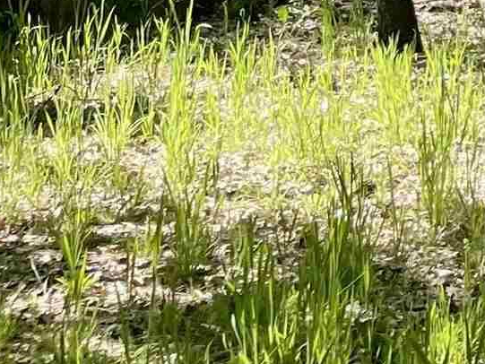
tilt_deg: -1.4
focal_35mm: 142
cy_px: -394
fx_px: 1990
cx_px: 1368
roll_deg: -0.1
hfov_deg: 10.6
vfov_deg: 9.7
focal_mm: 5.1
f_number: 1.6
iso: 32
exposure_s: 1/740
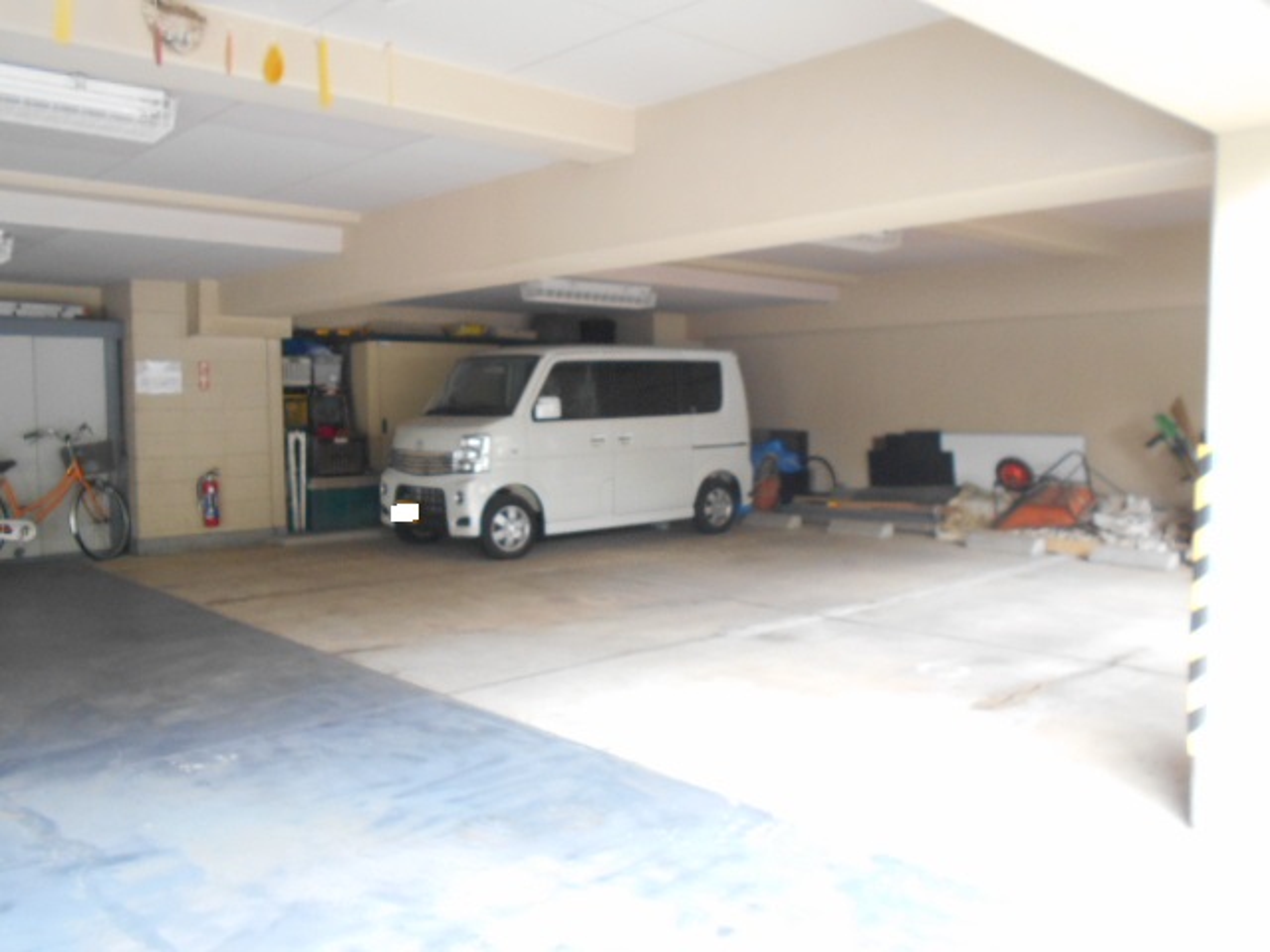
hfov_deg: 60.0
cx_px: 635
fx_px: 1101
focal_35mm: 30
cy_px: 476
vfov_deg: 46.8
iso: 280
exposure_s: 1/30
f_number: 3.4
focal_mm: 5.1
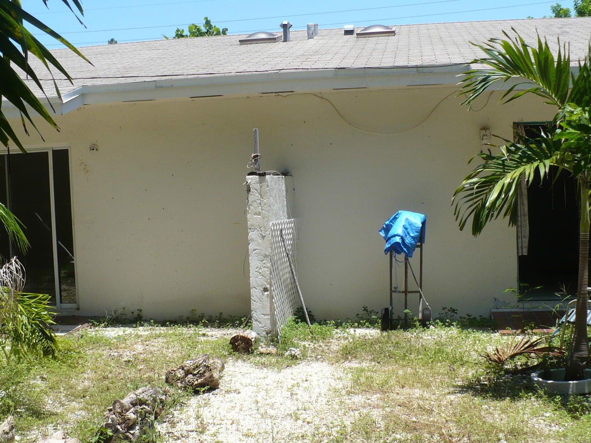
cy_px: 236
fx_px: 837
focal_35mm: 49
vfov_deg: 29.7
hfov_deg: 38.9
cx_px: 277
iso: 100
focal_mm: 6.1
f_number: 2.8
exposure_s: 1/1000
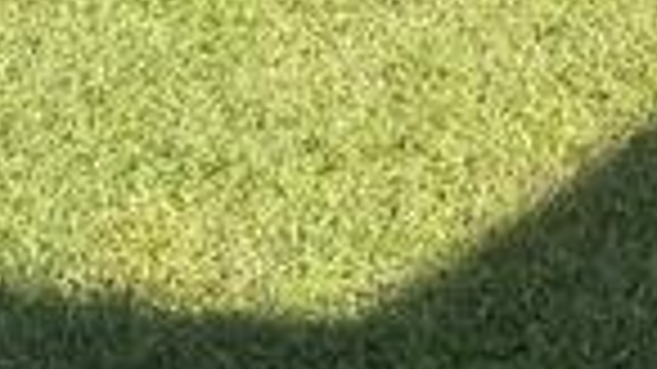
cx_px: 1701
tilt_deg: -7.8
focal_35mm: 184
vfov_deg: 5.8
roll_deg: +0.8
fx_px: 3204
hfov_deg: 9.9
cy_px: -1012
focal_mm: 6.76
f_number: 1.78
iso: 100
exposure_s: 1/2053
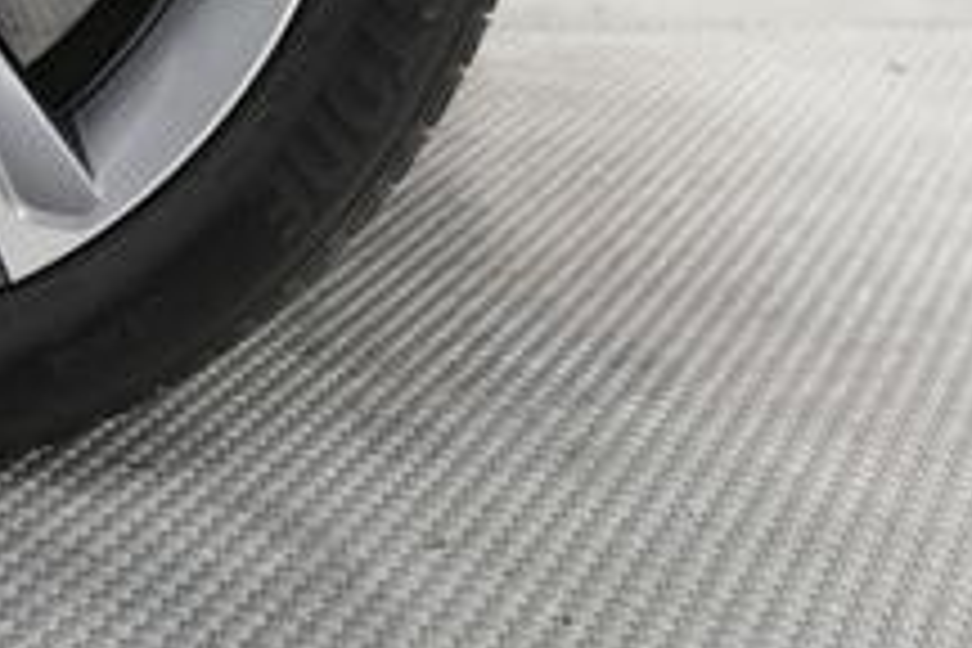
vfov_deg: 16.6
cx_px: -234
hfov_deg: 23.7
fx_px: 2079
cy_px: -216
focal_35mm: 77
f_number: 2.8
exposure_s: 1/160
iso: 3200
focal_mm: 26
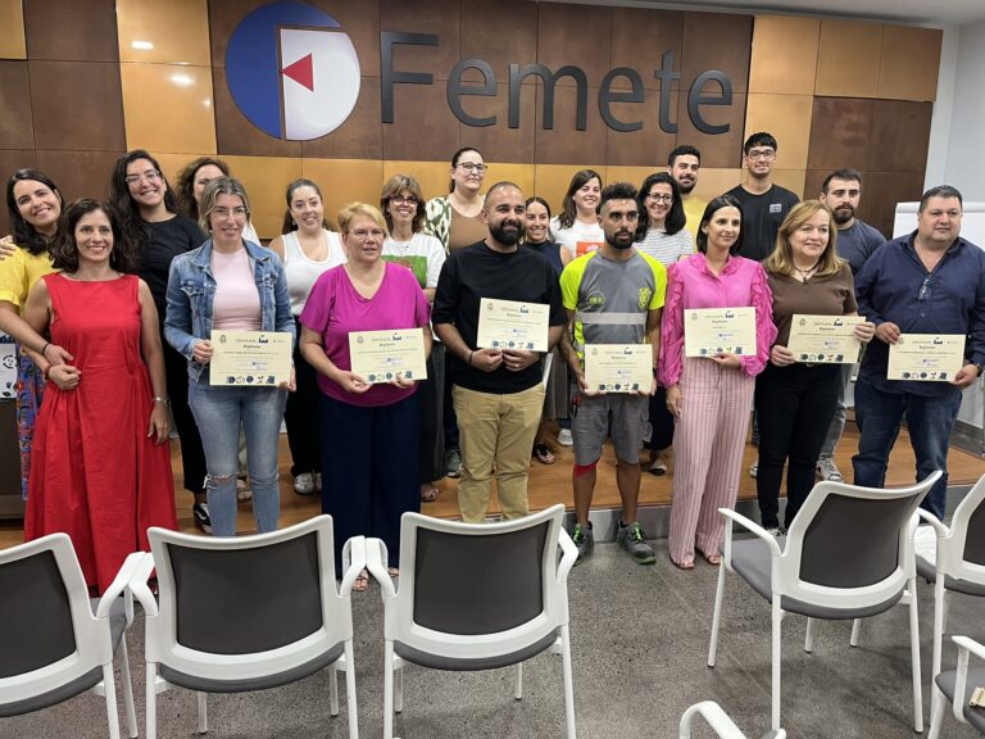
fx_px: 740
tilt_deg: -12.6
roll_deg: -0.3
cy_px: 370
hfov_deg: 67.3
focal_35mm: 26
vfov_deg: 53.1
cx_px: 492
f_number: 1.6
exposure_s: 1/50
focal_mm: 5.1
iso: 160
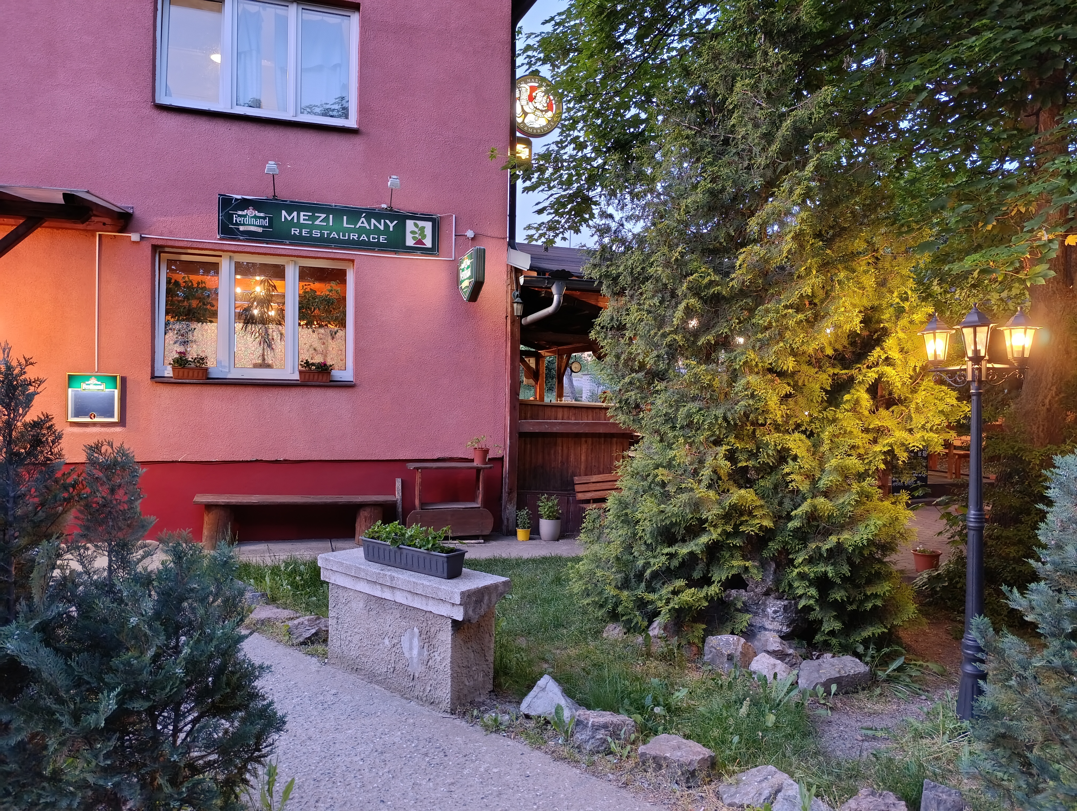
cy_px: 406
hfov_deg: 73.8
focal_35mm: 23
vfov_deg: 59.0
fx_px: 717
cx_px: 538
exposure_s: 1/14.3
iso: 1628
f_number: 1.65
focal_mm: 6.11
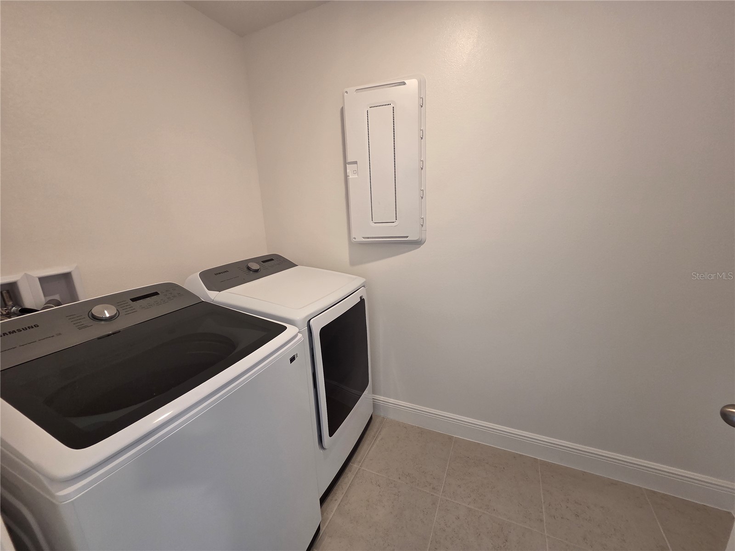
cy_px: 276
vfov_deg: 89.9
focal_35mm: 13
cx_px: 368
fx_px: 276
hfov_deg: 106.2
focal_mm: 2.2
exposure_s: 1/60
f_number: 2.2
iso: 200
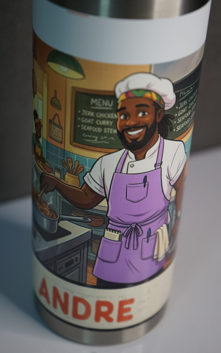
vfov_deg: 28.6
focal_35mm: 72
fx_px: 694
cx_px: 118
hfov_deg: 18.1
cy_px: 177
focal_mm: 70
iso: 1600
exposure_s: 1/160
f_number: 5.6
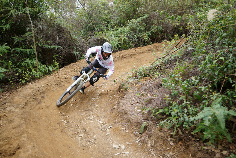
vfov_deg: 37.9
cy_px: 79
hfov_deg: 54.4
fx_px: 229
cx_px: 118
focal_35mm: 35
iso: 400
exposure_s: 1/400
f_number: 2.8
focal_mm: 35
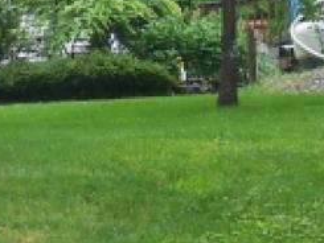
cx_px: 93
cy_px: 34
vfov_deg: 9.3
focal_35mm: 159
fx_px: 1489
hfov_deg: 12.4
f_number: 2.8
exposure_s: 1/60
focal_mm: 6.3
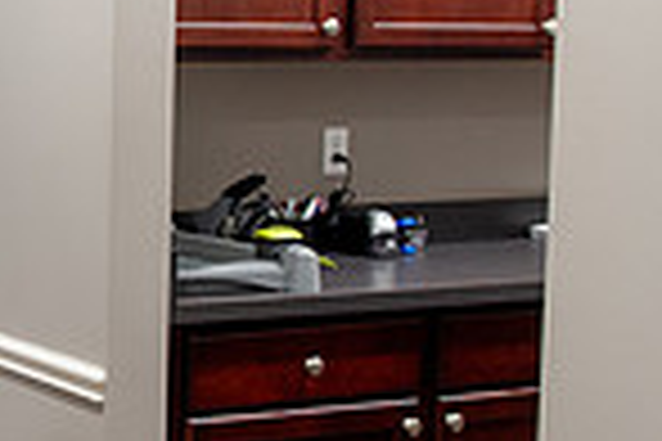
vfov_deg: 14.3
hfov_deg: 19.9
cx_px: -140
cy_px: 220
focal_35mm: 96
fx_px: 1765
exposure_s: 1/125
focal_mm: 24
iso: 640
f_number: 3.2
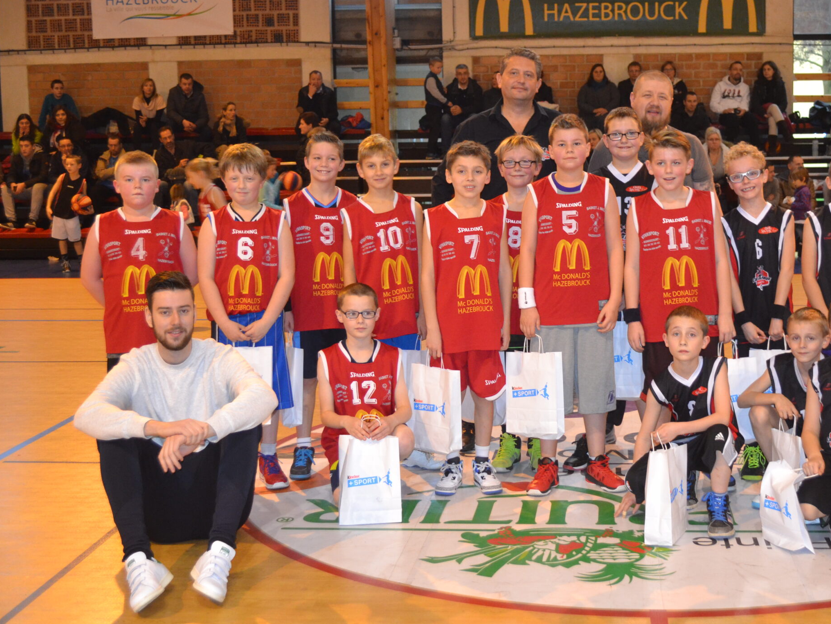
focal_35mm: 52
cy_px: 283
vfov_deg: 28.0
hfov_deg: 36.5
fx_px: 1248
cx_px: 537
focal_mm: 26
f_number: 4.2
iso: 1400
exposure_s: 1/60
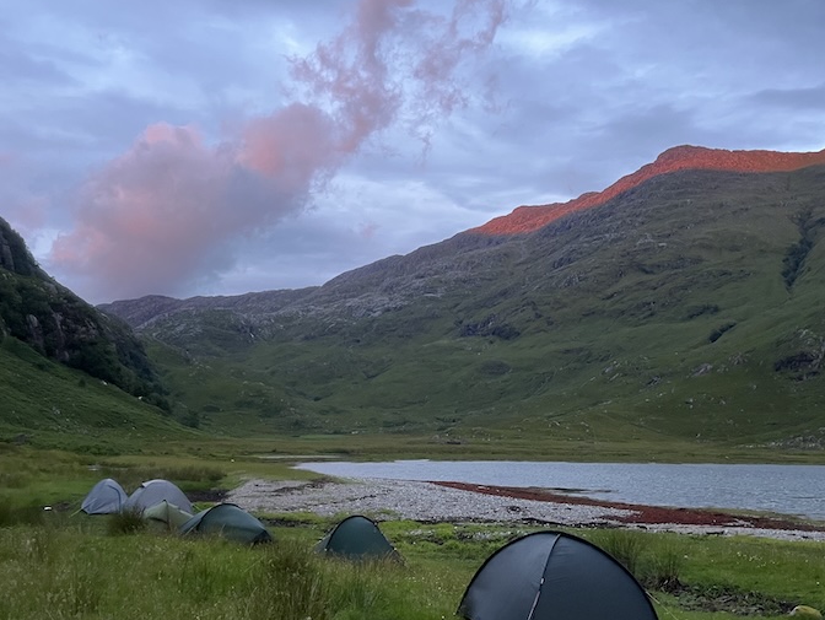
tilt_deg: +11.4
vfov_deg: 48.3
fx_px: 692
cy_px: 309
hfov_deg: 61.6
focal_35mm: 29
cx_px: 411
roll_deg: -0.7
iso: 125
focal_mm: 5.1
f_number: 1.6
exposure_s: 1/99
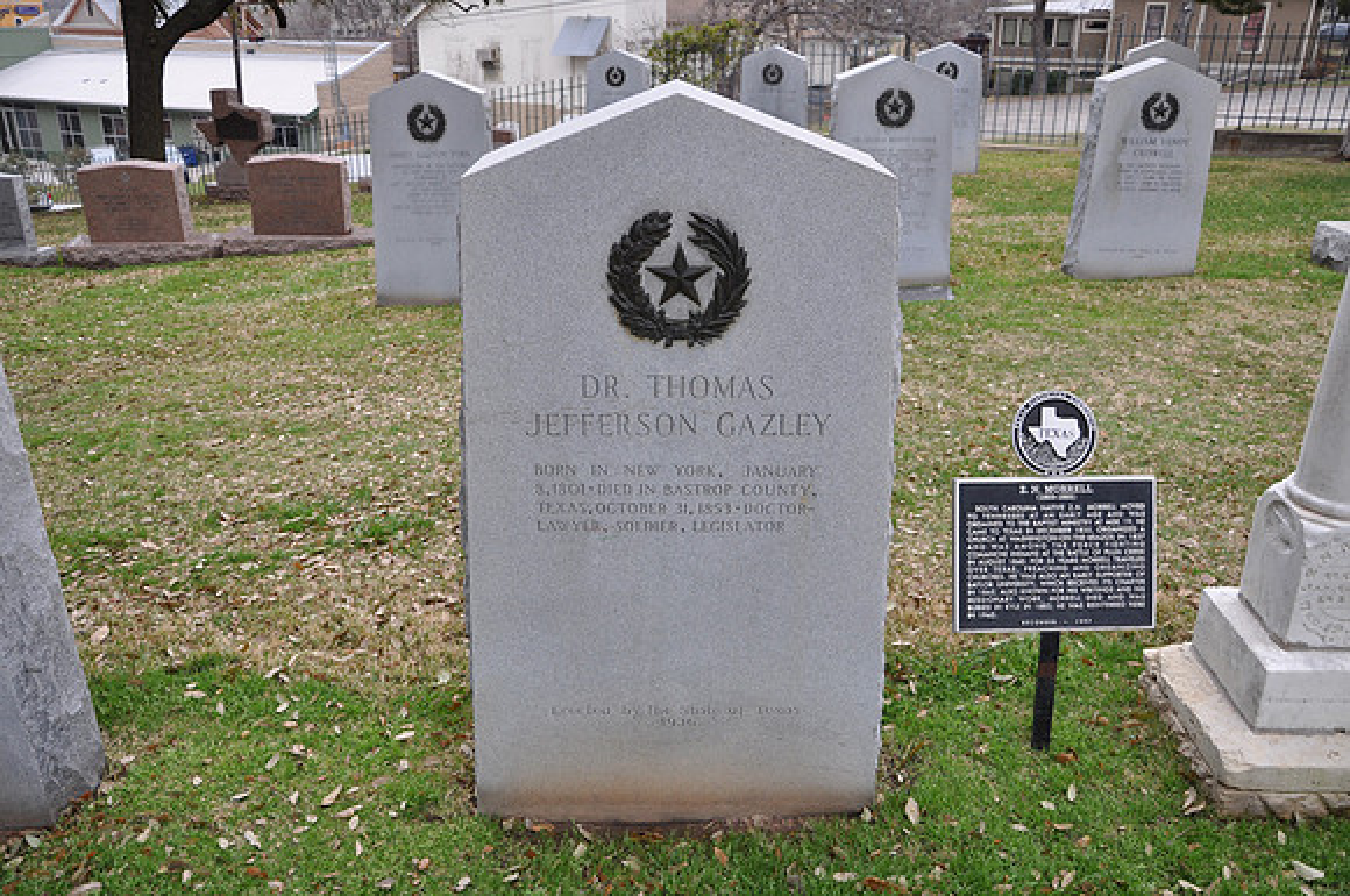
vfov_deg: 41.6
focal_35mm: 32
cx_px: 675
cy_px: 448
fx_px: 1180
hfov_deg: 59.6
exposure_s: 1/125
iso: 280
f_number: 5.6
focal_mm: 21
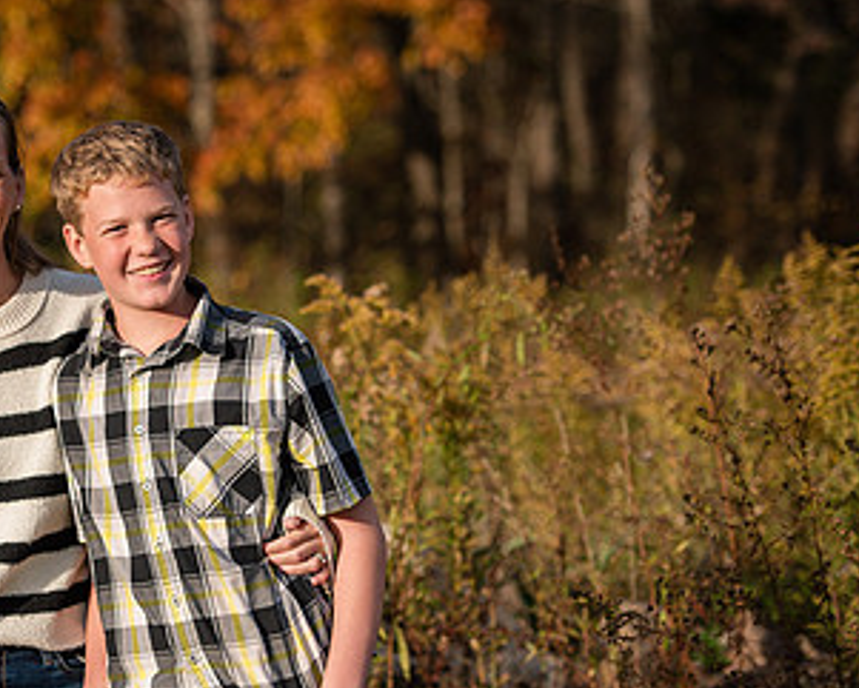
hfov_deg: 10.6
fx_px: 4603
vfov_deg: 8.5
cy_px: 358
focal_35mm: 181
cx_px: 108
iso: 280
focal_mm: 100
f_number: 3.5
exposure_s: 1/2500
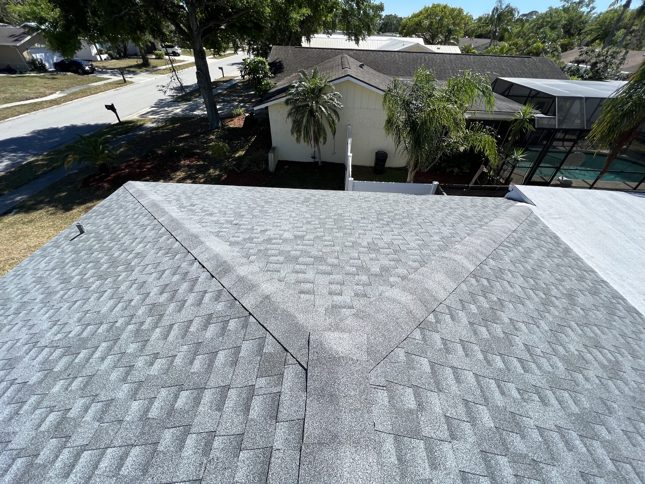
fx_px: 242
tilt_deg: -41.6
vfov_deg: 89.9
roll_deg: -2.8
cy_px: 242
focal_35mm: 13
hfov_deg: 106.2
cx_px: 322
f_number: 1.8
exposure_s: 1/1488
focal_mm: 1.57
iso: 32
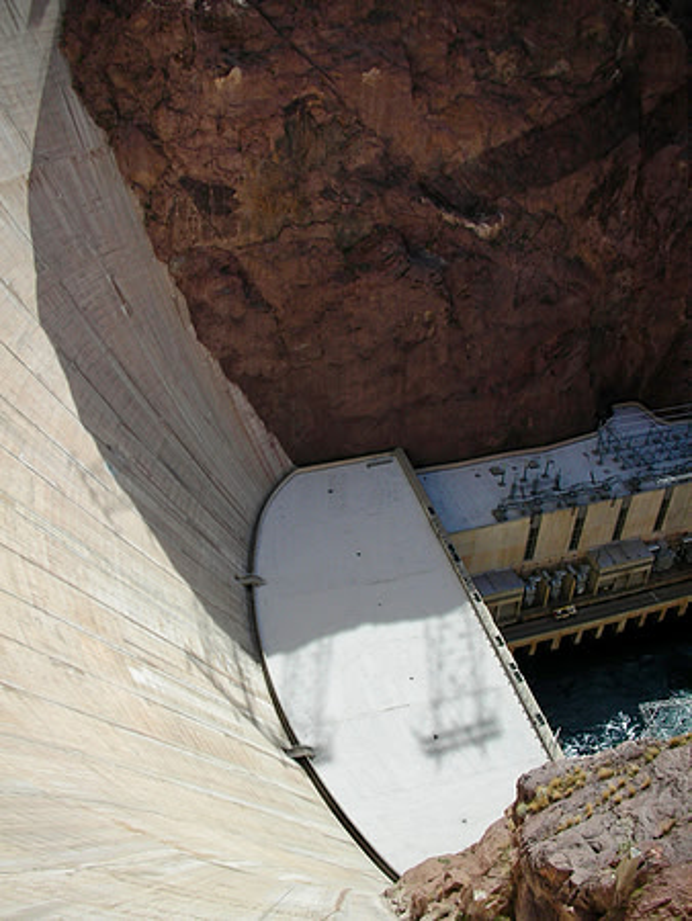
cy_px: 460
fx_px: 932
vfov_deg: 52.6
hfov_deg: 40.7
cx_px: 346
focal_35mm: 35
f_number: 8.5
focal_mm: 5.8
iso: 50
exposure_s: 1/95.8
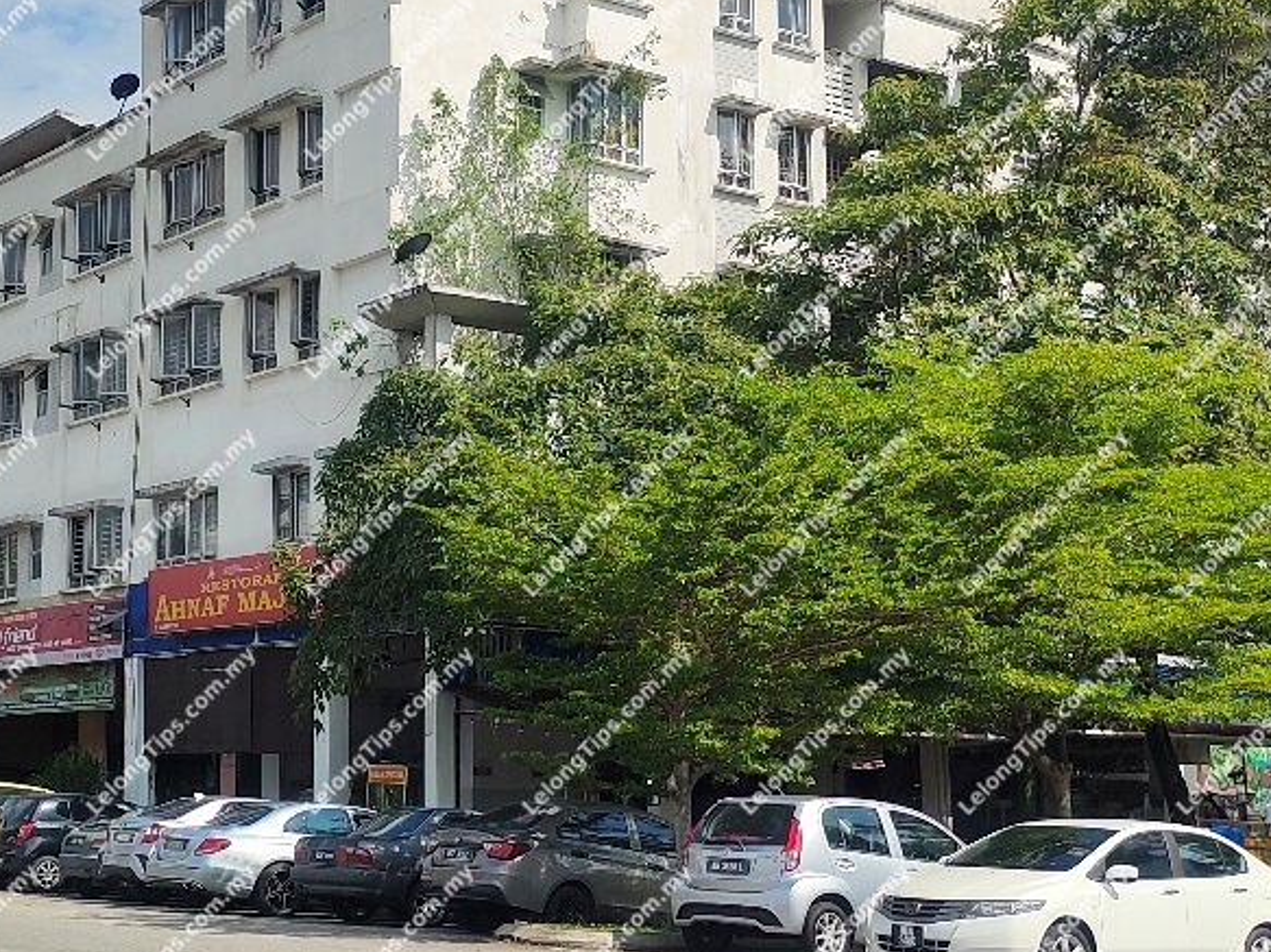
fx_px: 1909
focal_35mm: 52
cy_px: 304
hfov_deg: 35.8
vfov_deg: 27.8
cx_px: 292
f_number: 1.89
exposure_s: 1/1556
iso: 50
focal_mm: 5.42
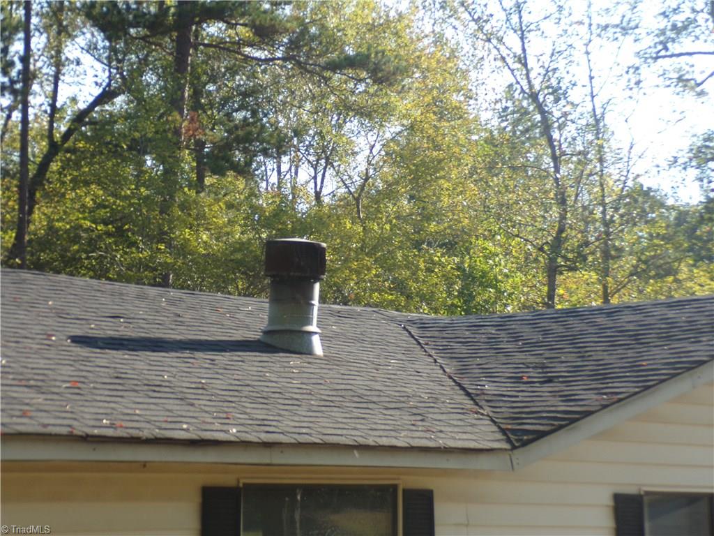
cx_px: 357
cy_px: 268
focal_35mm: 99
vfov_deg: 14.9
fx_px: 2042
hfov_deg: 19.8
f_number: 4.2
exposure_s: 1/210
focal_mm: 17.7
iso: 80
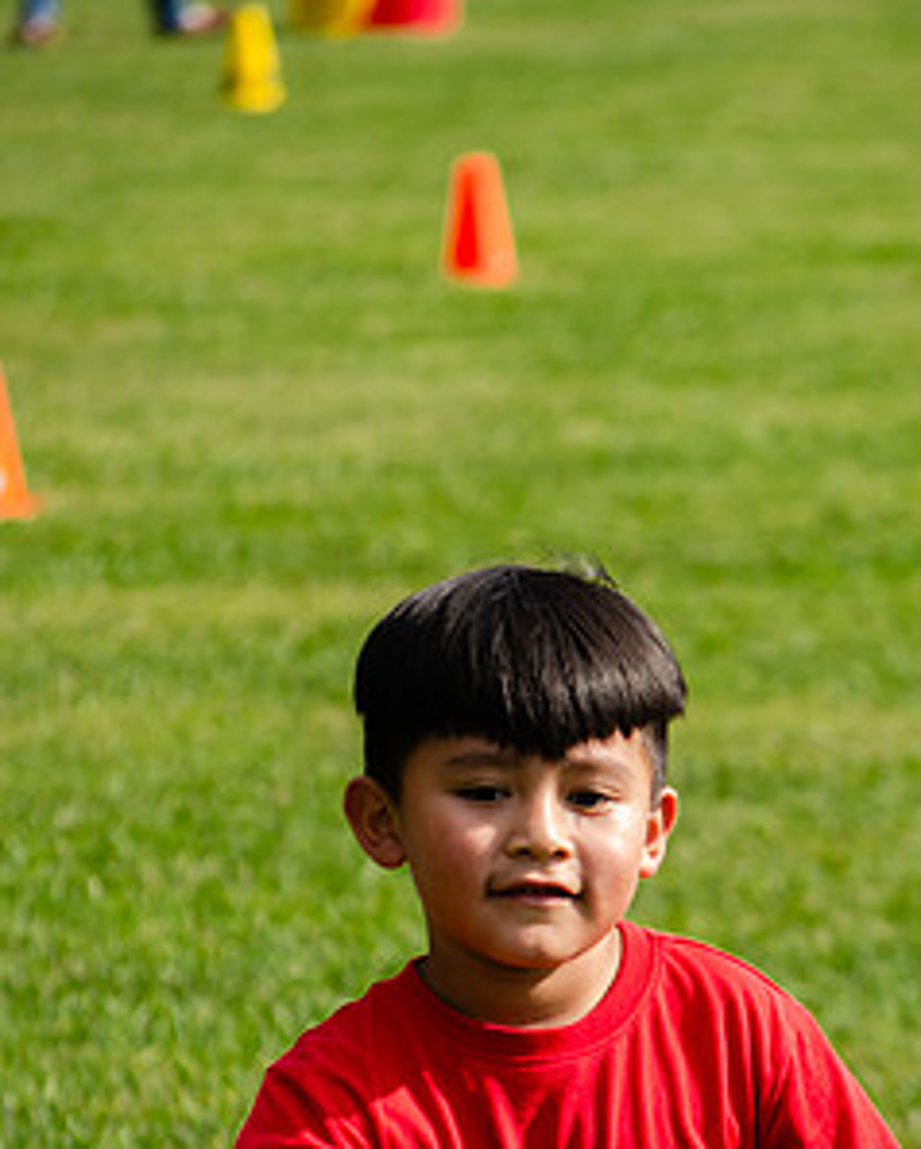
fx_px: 11573
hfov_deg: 4.6
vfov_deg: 5.7
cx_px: 546
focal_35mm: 340
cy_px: 828
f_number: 7.1
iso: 200
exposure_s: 1/800
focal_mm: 160
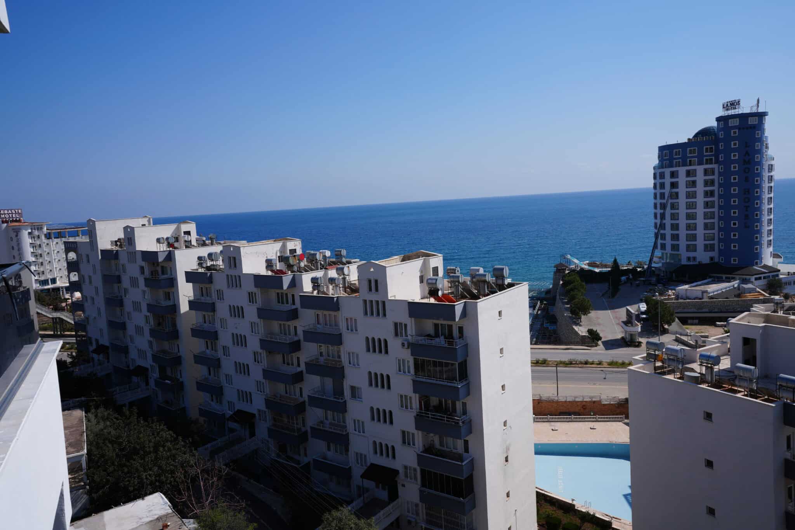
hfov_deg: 65.5
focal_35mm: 28
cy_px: 265
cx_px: 398
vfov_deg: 46.4
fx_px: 618
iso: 100
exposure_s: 1/320
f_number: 10
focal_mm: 28
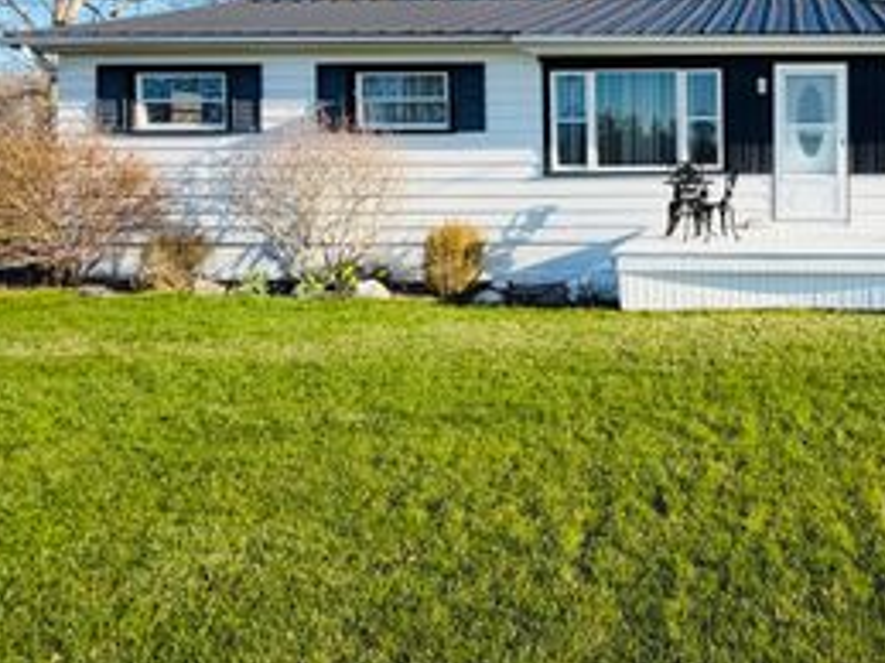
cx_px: 769
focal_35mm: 27
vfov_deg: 49.3
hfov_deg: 57.7
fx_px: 690
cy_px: 166
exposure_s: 1/658
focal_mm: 2.22
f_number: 2.2
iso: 40
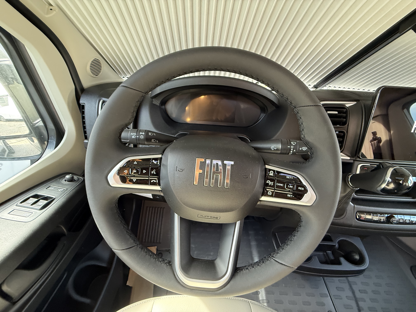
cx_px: 208
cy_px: 156
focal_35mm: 14
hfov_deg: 102.1
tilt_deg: -40.0
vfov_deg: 85.7
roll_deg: -6.5
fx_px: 168
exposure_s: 1/60
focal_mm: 2.22
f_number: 2.2
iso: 400
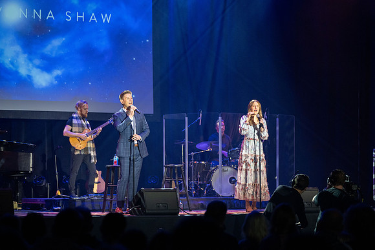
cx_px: 186
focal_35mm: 122
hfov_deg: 16.7
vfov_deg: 11.2
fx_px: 1274
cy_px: 125
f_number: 2.8
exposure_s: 1/400
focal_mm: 120
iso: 2000
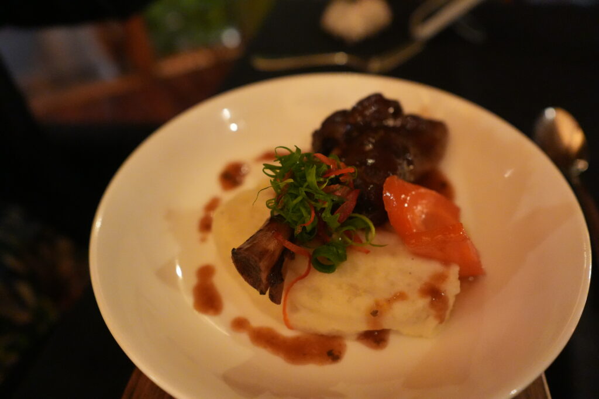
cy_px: 200
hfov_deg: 77.3
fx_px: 374
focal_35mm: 22
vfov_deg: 56.2
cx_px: 300
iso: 6400
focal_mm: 15
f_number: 2
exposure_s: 1/40
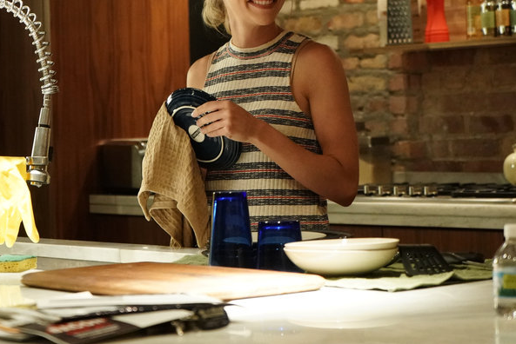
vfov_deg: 11.6
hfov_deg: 17.3
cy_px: 116
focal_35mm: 118
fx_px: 1692
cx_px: 194
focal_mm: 70
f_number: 4
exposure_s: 1/160
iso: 8000
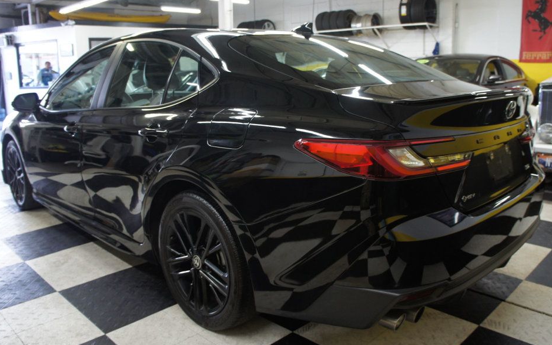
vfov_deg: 41.8
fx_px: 451
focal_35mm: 30
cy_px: 161
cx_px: 285
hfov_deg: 62.9
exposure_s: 1/30
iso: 320
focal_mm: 18
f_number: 3.5
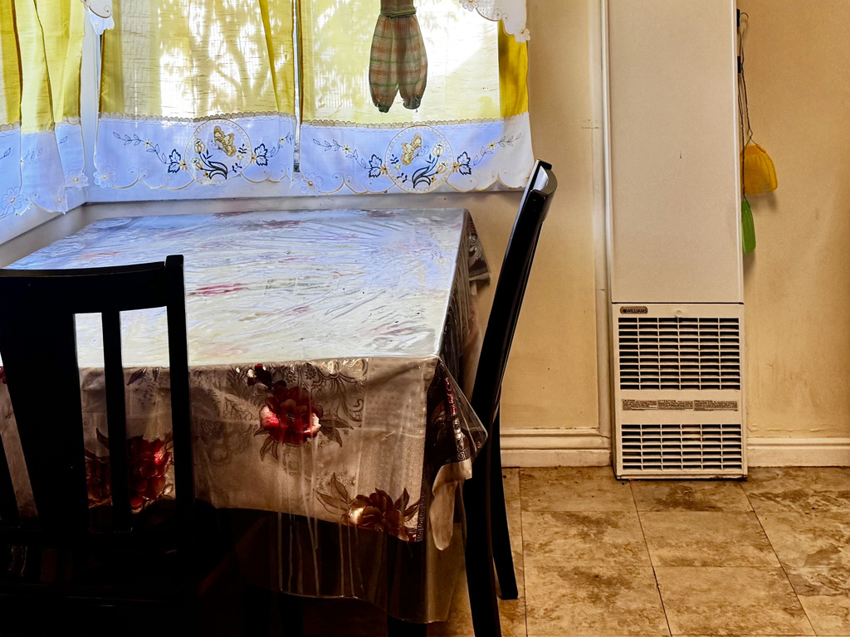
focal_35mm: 48
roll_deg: +0.5
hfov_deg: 39.6
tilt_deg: -1.0
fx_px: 1179
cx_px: 452
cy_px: 51
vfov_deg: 28.9
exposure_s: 1/120
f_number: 1.78
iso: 160
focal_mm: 6.76
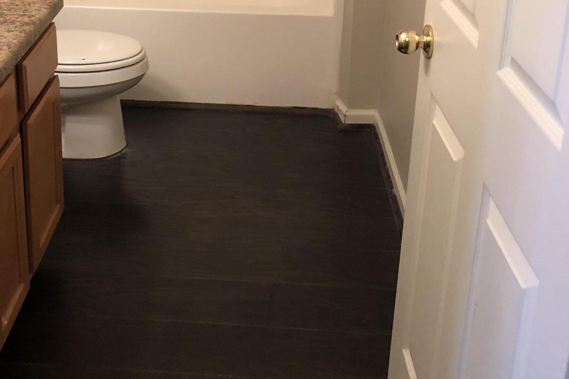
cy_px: 29
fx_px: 790
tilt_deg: -19.2
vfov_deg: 26.0
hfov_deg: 39.3
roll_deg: -0.1
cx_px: 207
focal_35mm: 50
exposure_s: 1/15
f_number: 1.8
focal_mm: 4
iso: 64
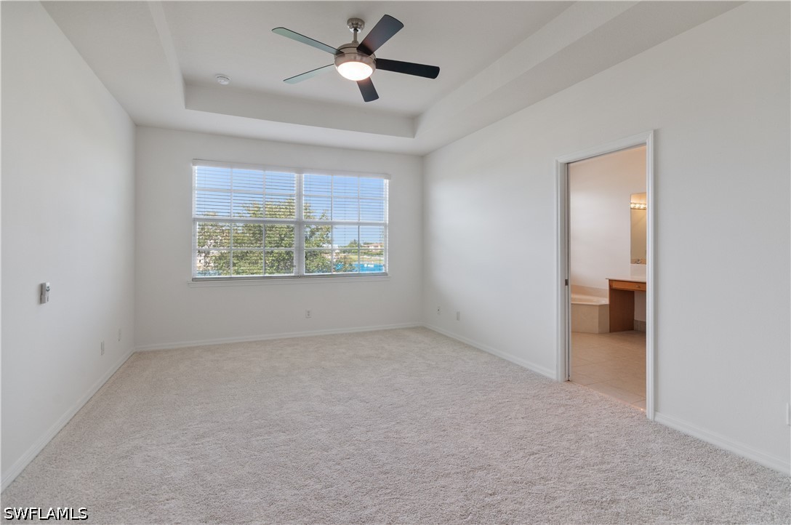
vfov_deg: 69.5
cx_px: 396
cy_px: 262
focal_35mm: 17
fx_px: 378
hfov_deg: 92.5
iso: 200
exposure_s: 1/13
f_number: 8
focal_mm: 11.5
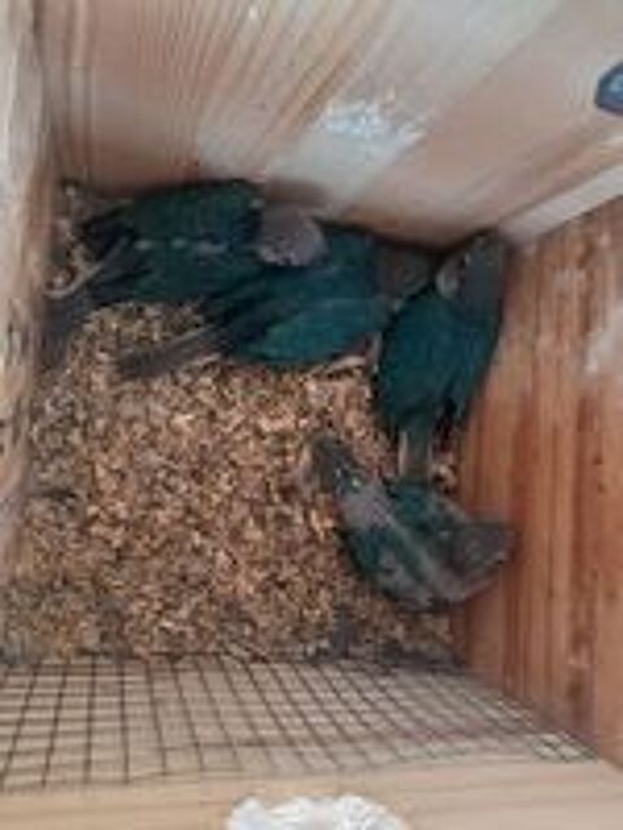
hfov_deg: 54.9
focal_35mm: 25
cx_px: 312
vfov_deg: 69.4
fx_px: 600
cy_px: 415
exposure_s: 1/50
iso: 80
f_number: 2
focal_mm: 4.6
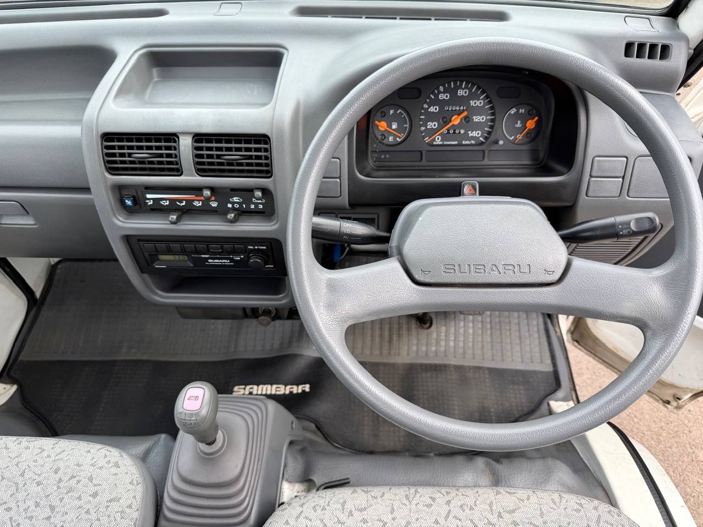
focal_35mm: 24
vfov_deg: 56.8
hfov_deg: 71.6
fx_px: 487
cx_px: 352
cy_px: 264
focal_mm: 6.76
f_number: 1.78
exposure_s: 1/178
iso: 64
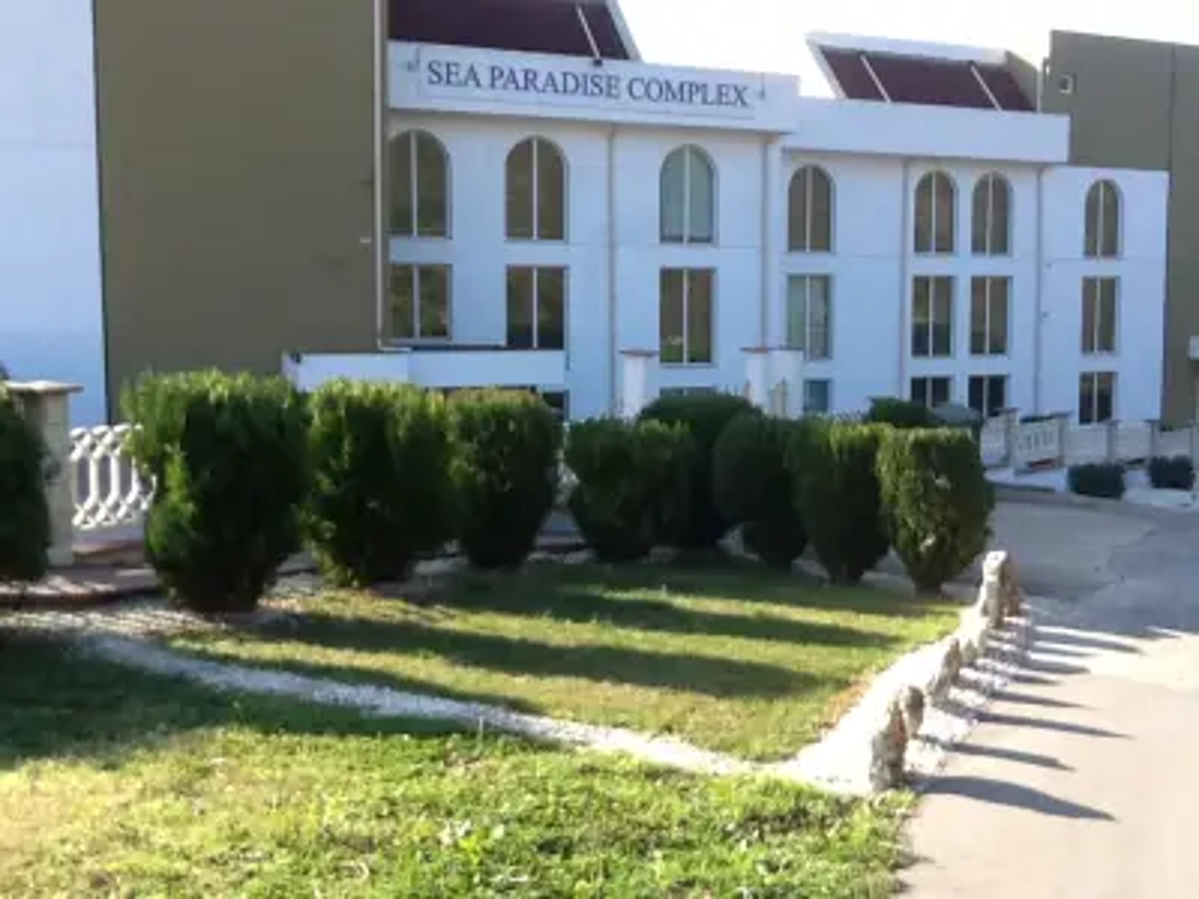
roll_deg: +1.3
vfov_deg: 32.9
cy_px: 450
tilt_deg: -6.5
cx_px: 600
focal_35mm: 44
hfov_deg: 42.9
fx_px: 1524
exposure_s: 1/276
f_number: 2.4
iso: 40
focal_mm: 2.03
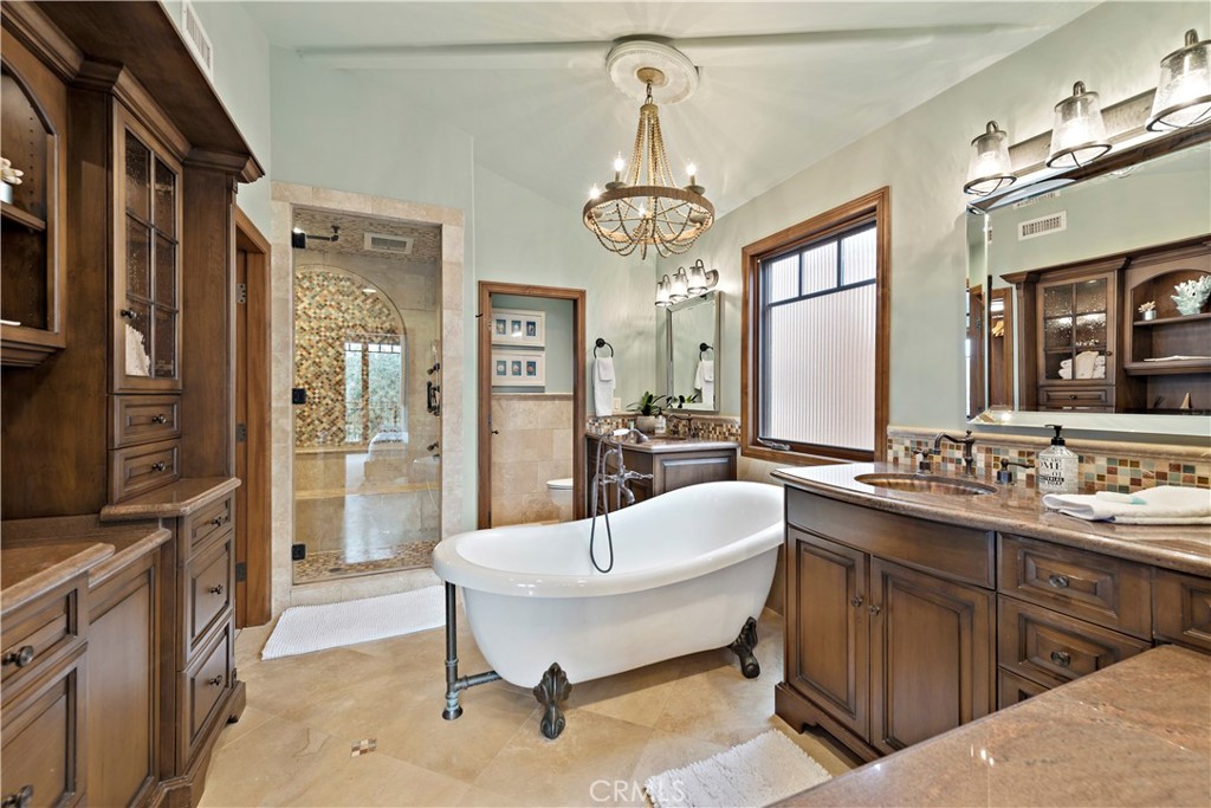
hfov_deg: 104.2
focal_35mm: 14
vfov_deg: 81.2
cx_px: 606
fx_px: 471
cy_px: 404
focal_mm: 14
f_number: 7.1
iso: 125
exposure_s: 1/2.5
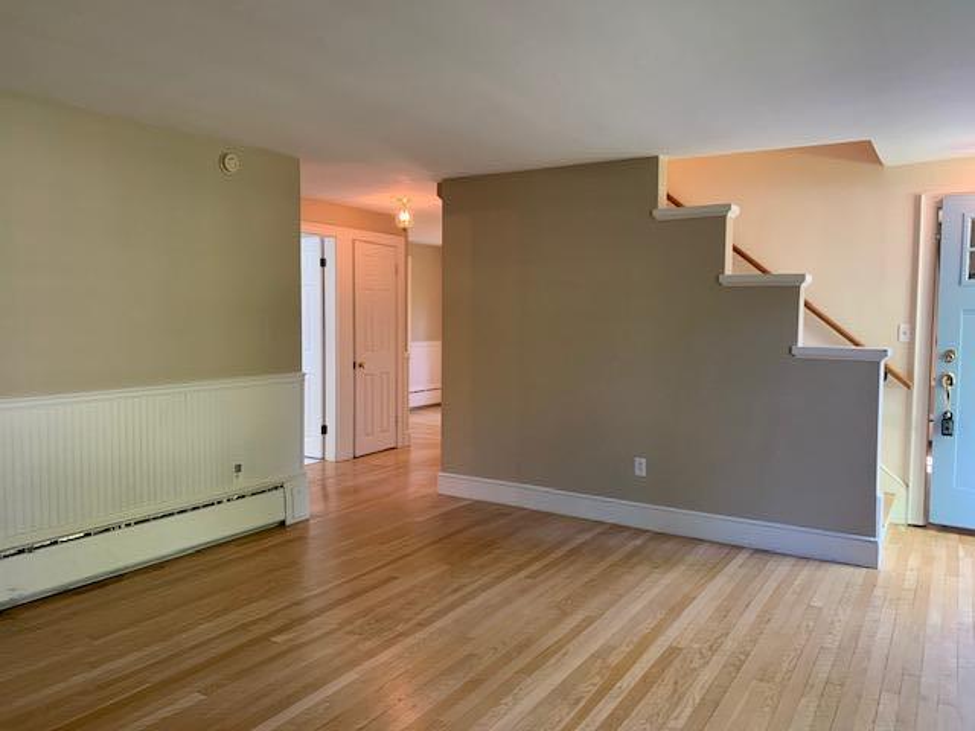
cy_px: 366
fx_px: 732
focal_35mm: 26
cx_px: 488
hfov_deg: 67.3
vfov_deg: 53.1
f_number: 1.8
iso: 200
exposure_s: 1/60
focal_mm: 4.25
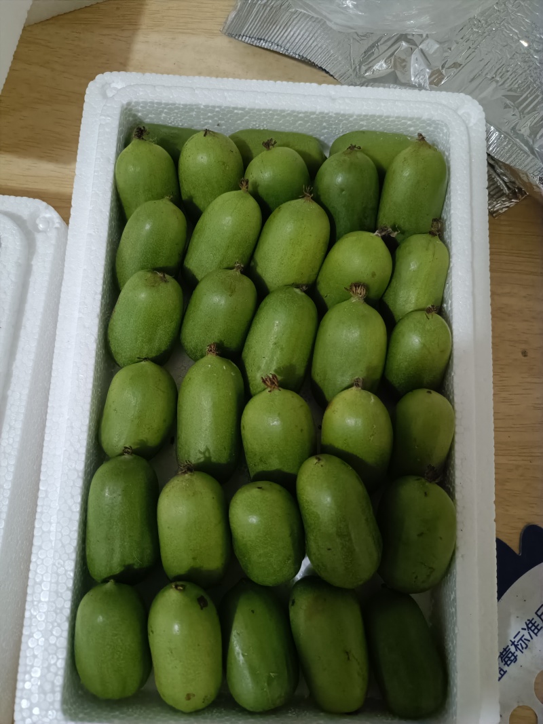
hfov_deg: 54.9
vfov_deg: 69.4
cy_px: 362
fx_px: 523
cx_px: 272
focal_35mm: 25
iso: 5931
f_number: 1.7
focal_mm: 4.7
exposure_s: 1/99.9
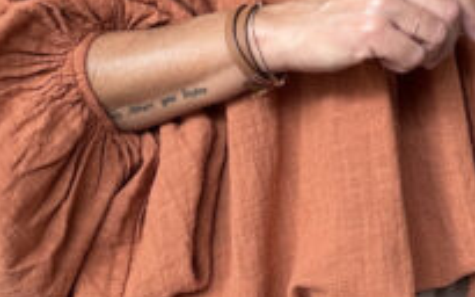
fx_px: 932
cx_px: 287
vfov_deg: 18.1
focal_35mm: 72
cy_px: 125
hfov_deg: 28.5
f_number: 1.9
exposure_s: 1/60
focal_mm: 2.69
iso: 125
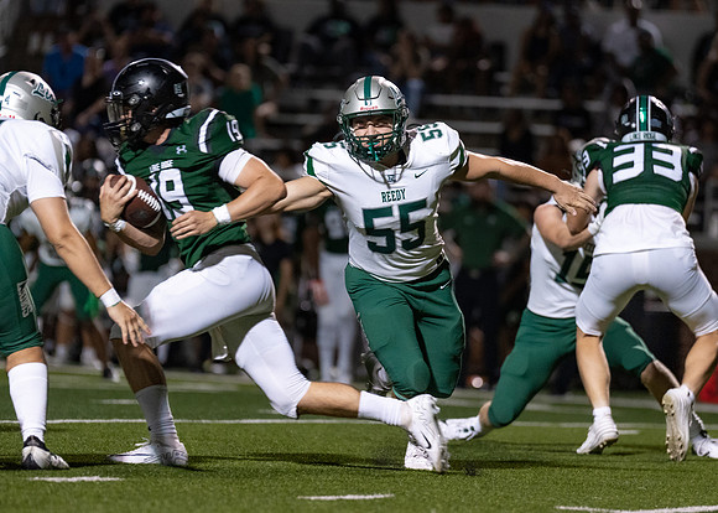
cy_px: 249
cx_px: 369
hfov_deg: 6.3
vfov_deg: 4.5
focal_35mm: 322
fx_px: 6560
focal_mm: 200
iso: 2500
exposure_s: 1/1000
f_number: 2.8
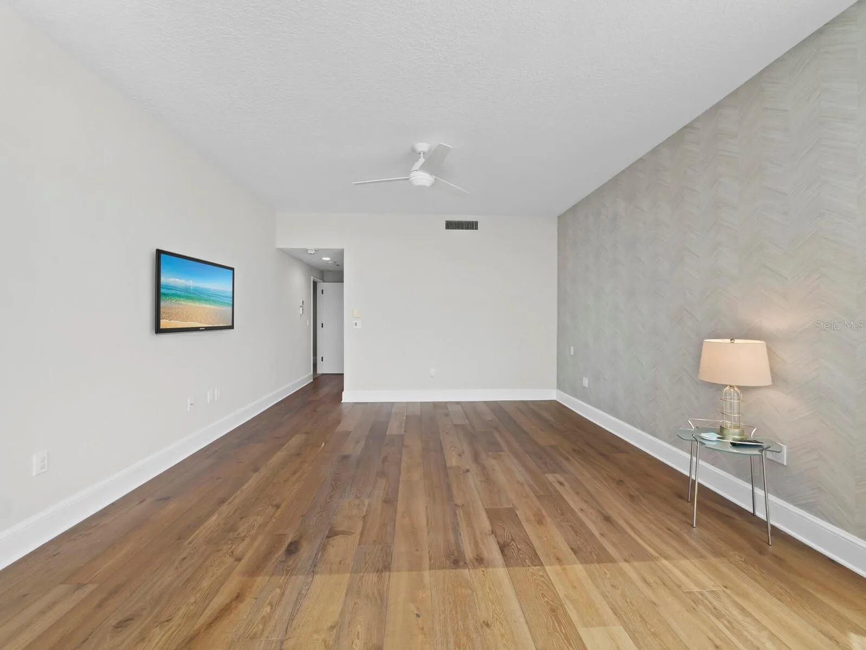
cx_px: 433
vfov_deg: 85.7
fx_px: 350
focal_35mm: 14
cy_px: 325
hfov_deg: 102.0
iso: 400
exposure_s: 1/15
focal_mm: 7
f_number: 11
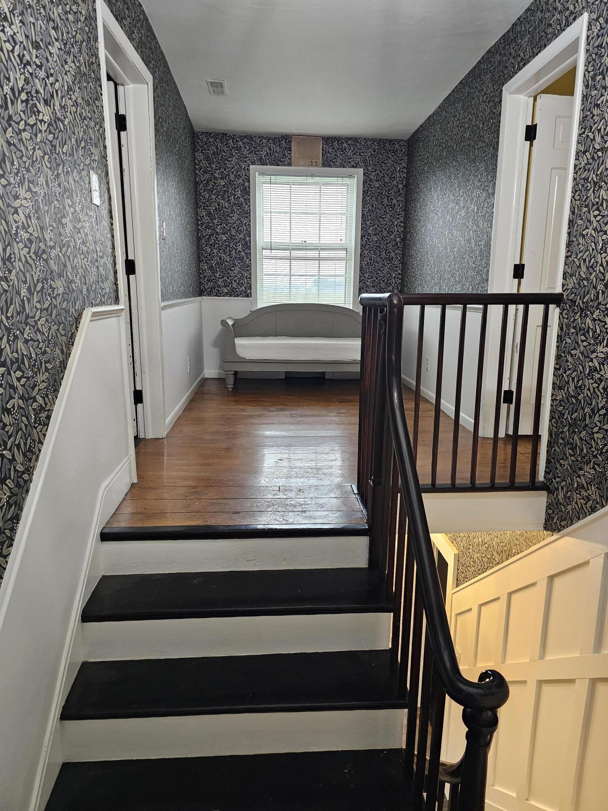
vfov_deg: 73.9
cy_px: 406
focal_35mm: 23
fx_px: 539
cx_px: 304
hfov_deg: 58.9
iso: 1000
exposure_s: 1/120
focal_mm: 6.3
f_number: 1.7
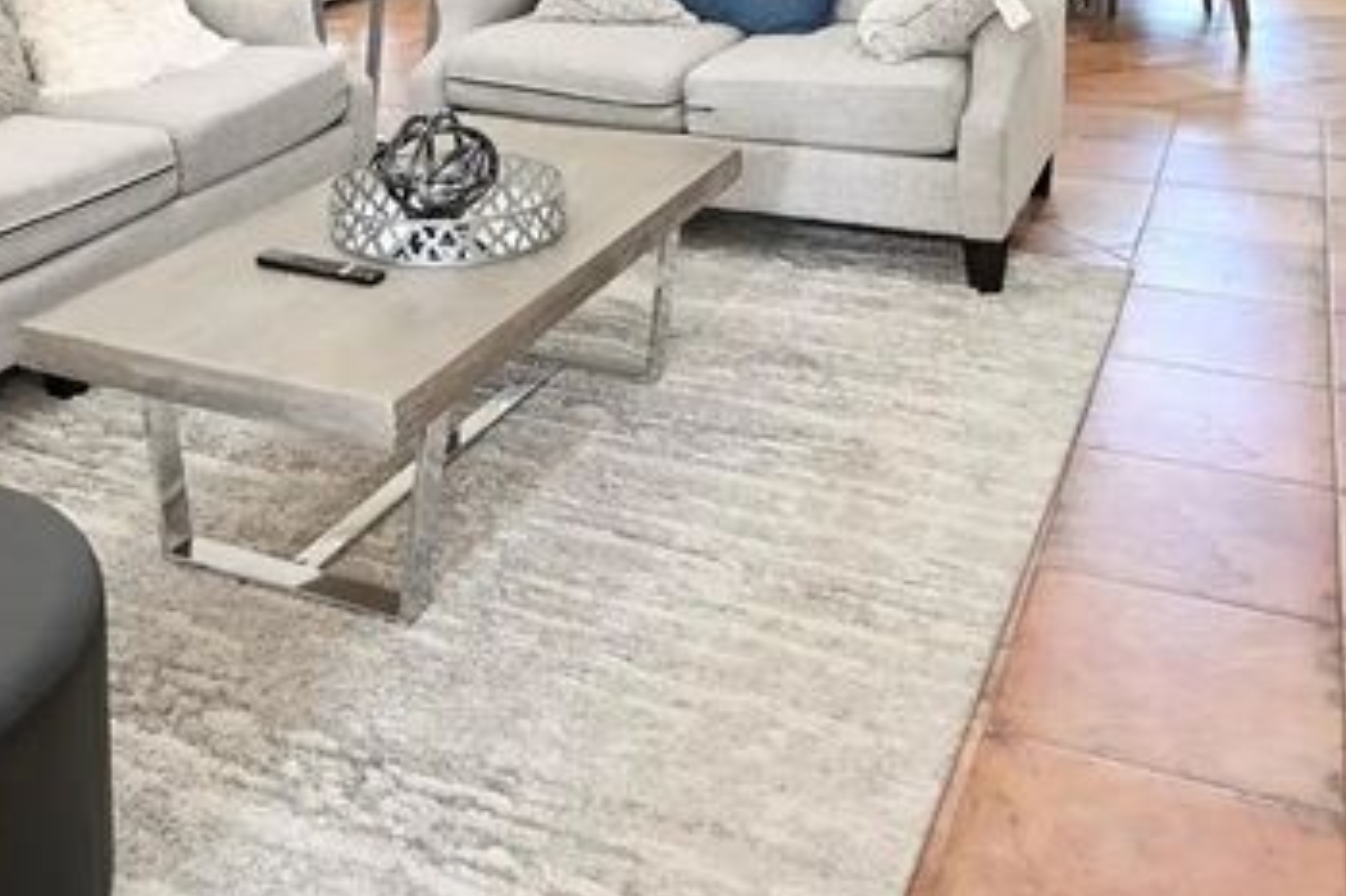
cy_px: -187
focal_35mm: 41
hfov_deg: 47.3
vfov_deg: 28.3
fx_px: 1532
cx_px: 565
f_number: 2.8
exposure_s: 1/60
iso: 450
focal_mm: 14
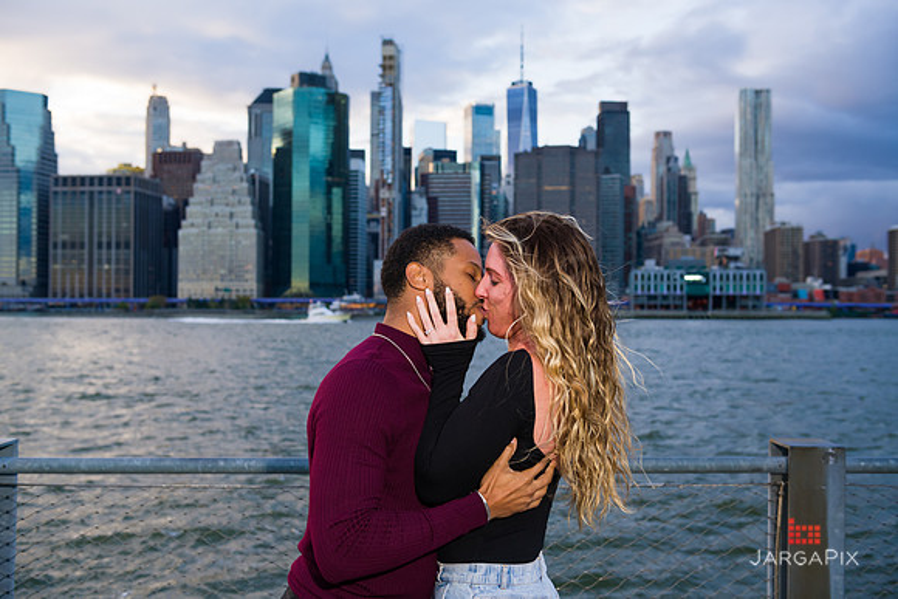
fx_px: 948
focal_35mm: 38
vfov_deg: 35.1
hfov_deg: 50.7
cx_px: 449
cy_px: 300
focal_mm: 38
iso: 250
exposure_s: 1/200
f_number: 4
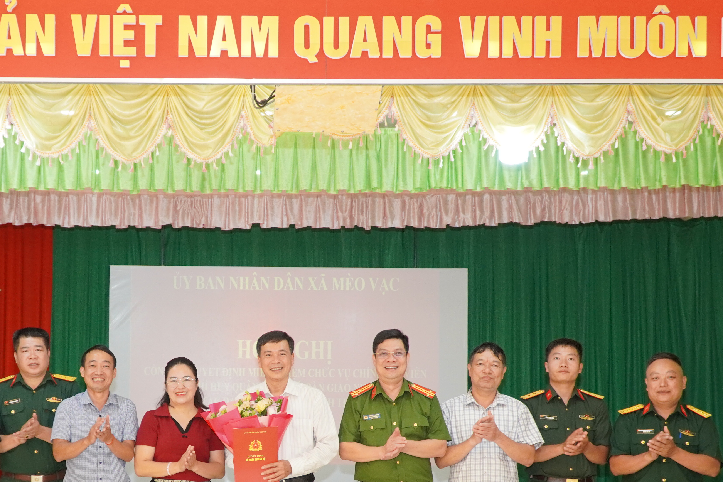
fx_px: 1143
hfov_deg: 34.6
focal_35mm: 57
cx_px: 217
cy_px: 414
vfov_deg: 23.3
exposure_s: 1/160
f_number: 4
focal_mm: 21
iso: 800
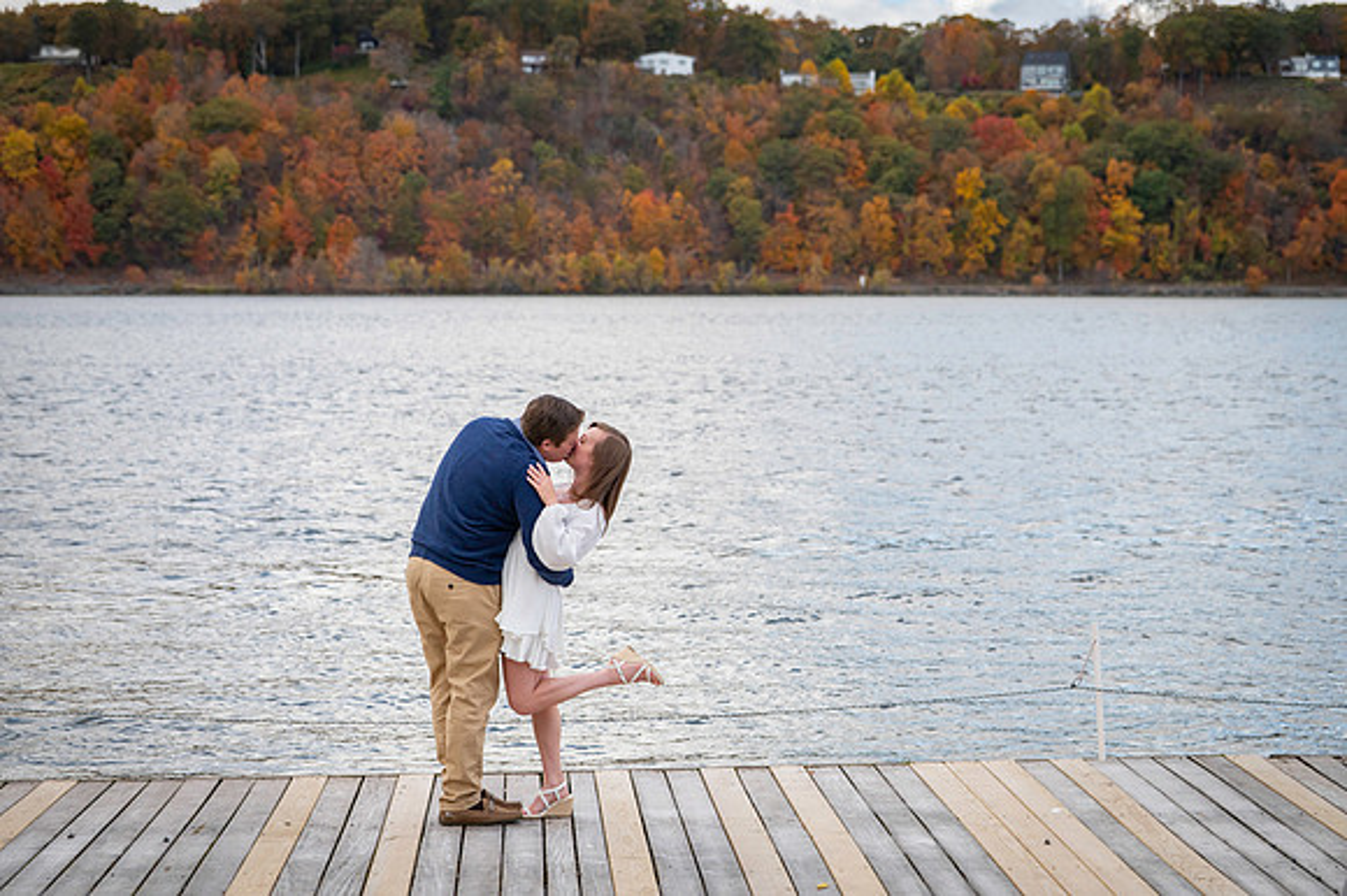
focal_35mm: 75
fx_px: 2805
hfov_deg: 27.0
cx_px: 674
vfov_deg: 18.2
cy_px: 448
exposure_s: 1/4000
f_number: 4.5
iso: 1250
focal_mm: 75
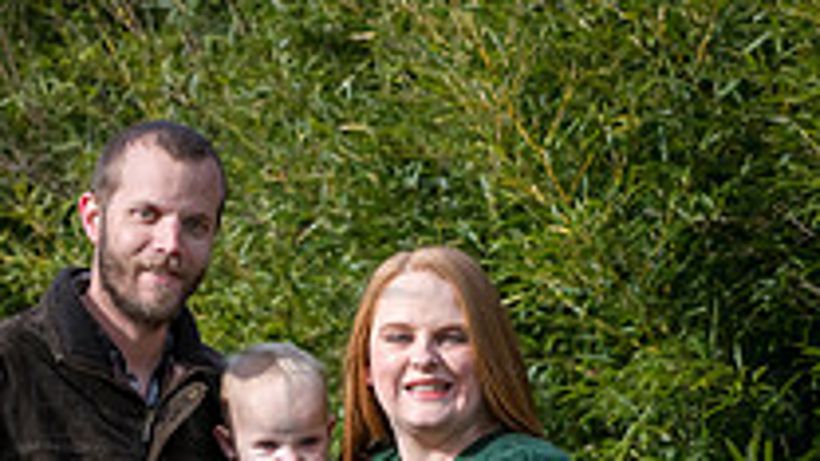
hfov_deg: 11.0
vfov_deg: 6.2
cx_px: 284
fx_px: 4240
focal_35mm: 195
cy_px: 544
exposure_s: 1/1000
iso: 400
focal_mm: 86
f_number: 7.1
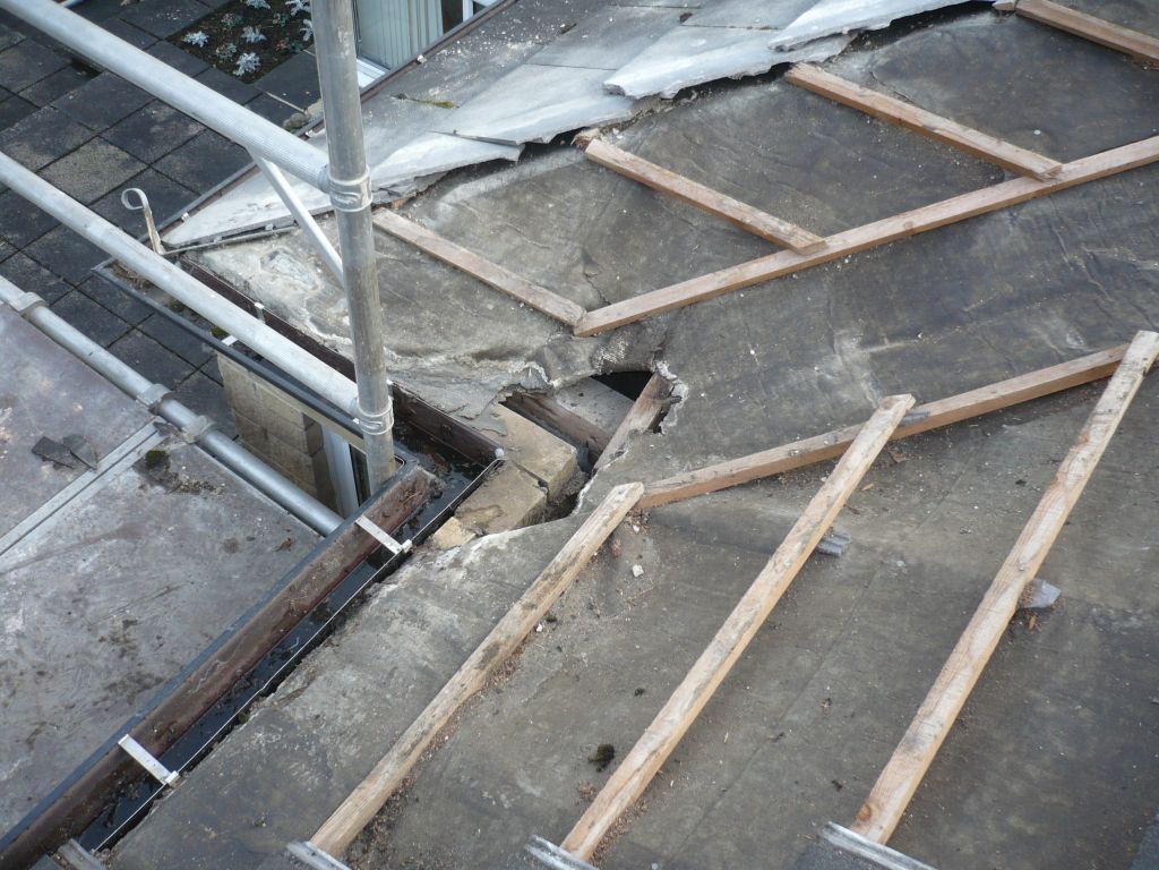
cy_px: 435
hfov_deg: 52.6
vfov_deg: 40.7
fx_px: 1172
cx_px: 580
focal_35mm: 35
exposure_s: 1/125
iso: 100
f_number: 2.8
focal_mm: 5.8
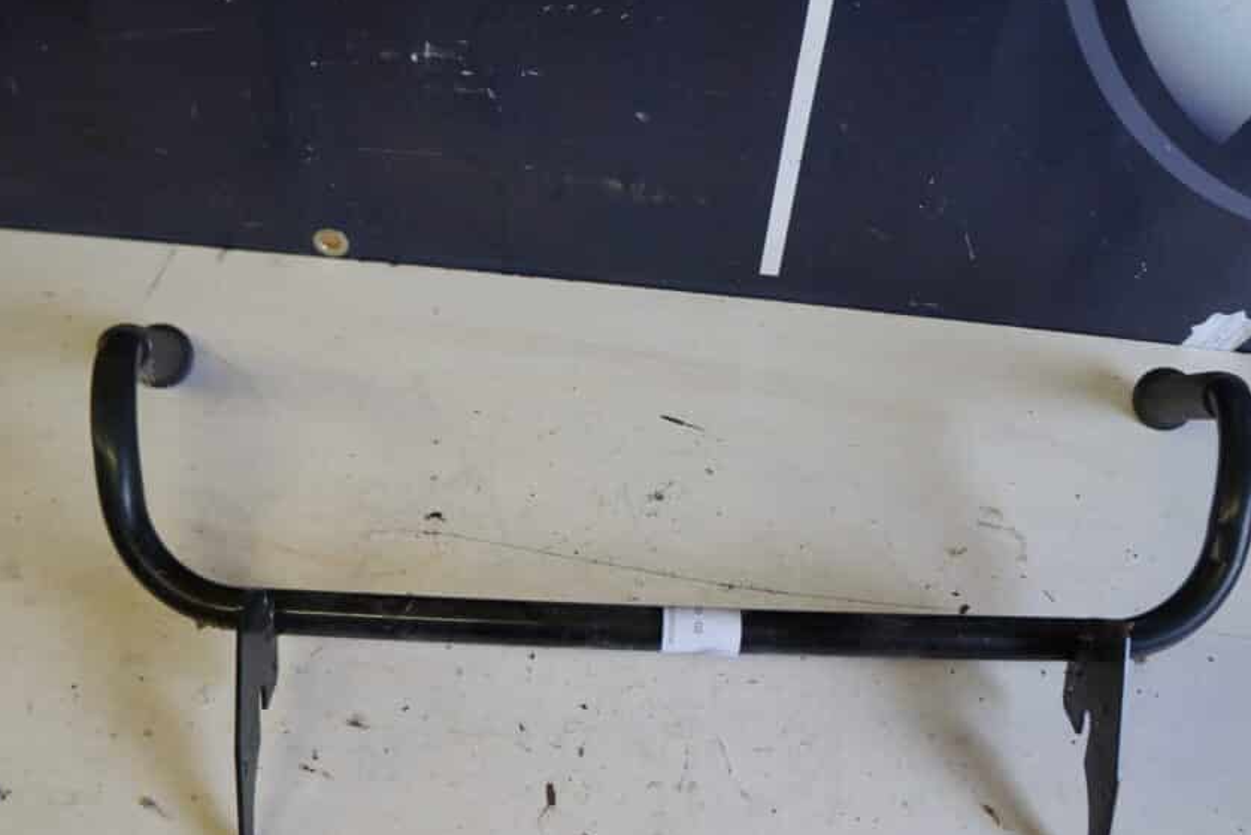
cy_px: 431
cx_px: 633
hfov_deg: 57.2
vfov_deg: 40.0
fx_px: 1147
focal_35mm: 33
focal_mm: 18
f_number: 4
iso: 800
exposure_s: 1/60
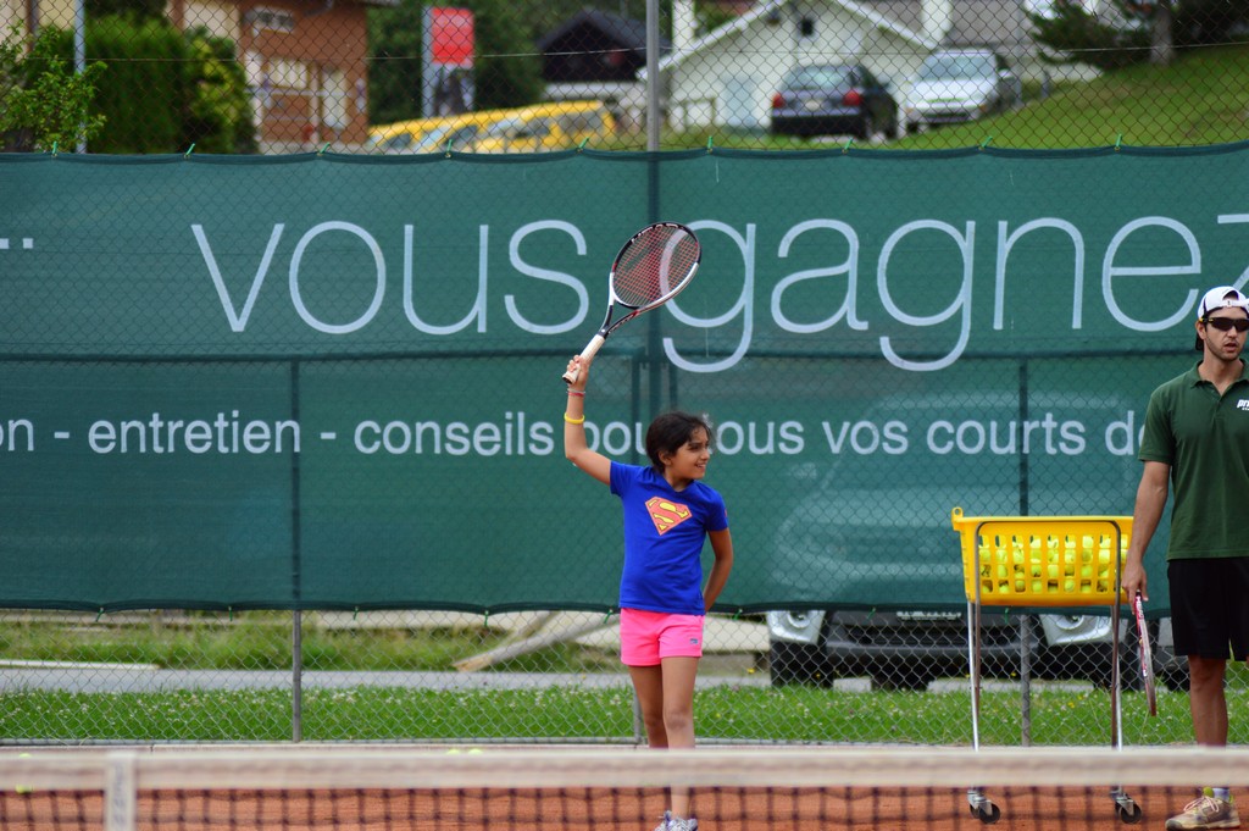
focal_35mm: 225
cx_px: 624
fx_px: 7800
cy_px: 416
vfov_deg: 6.1
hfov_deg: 9.2
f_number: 4.2
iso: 400
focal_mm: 150
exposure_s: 1/2500
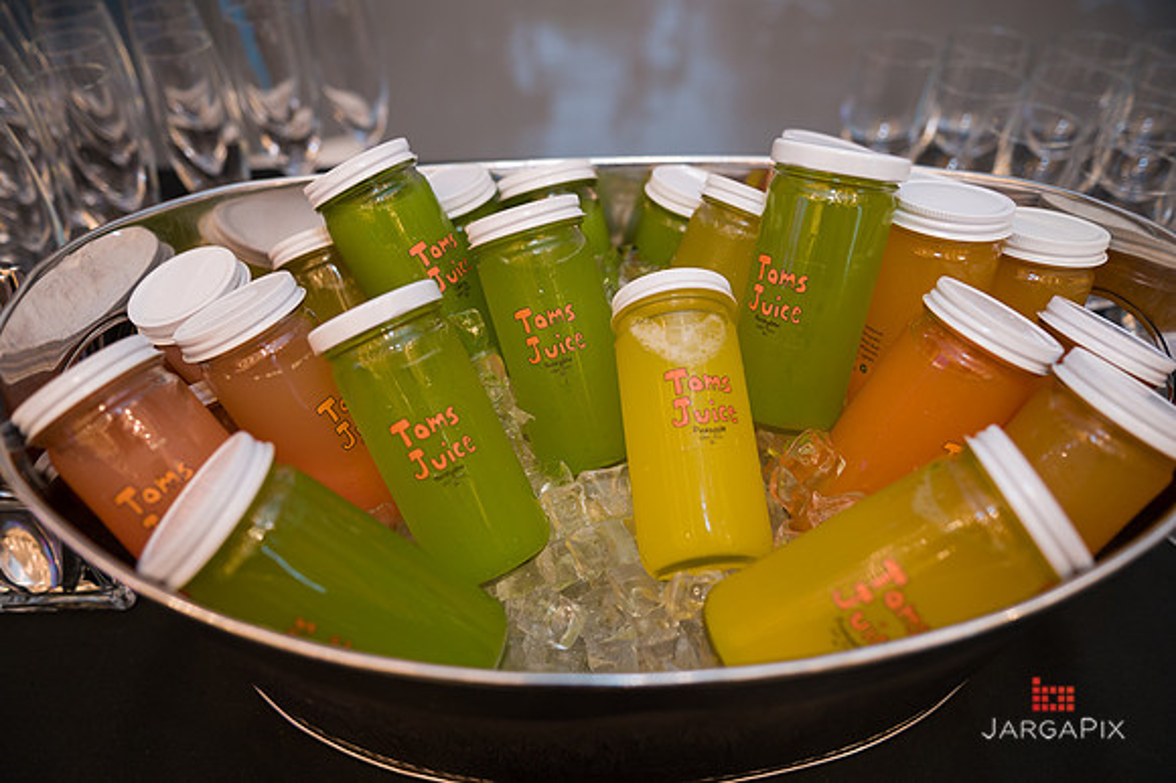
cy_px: 392
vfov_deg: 49.5
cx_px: 588
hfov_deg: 69.4
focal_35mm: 26
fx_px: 849
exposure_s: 1/200
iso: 400
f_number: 3.2
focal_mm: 26
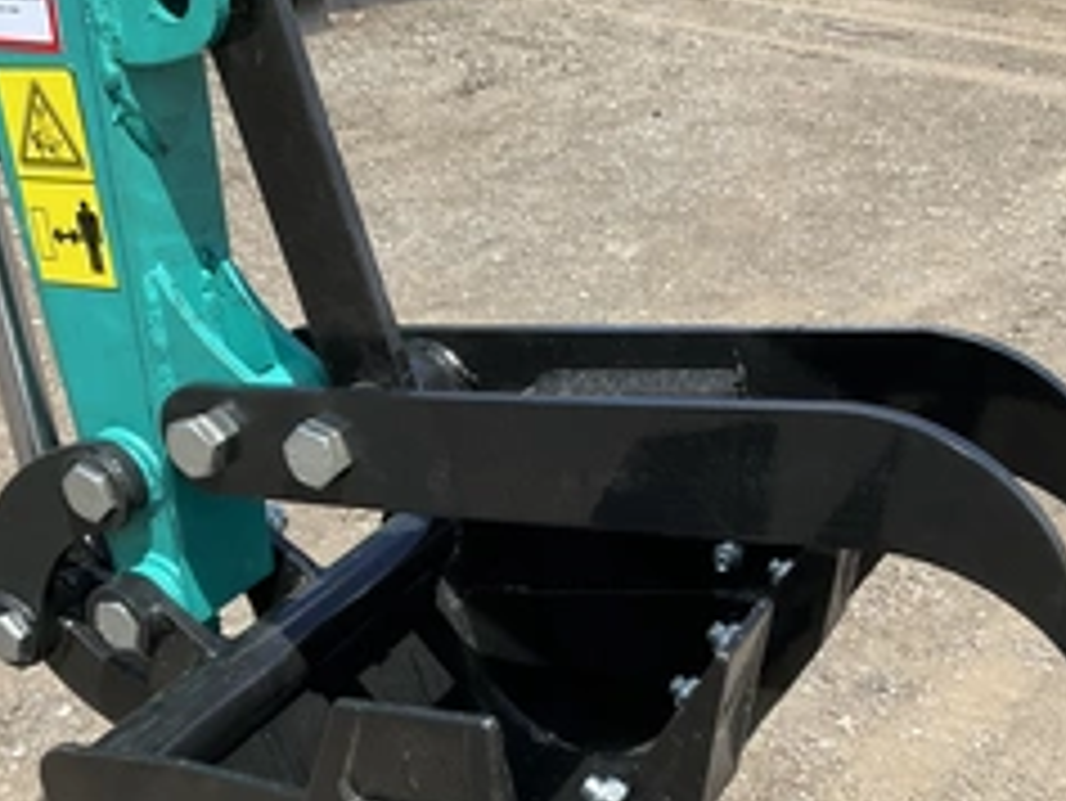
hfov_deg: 38.9
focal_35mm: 49
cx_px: 499
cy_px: 549
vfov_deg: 29.4
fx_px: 1510
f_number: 1.8
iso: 25
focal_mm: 3
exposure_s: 1/1311
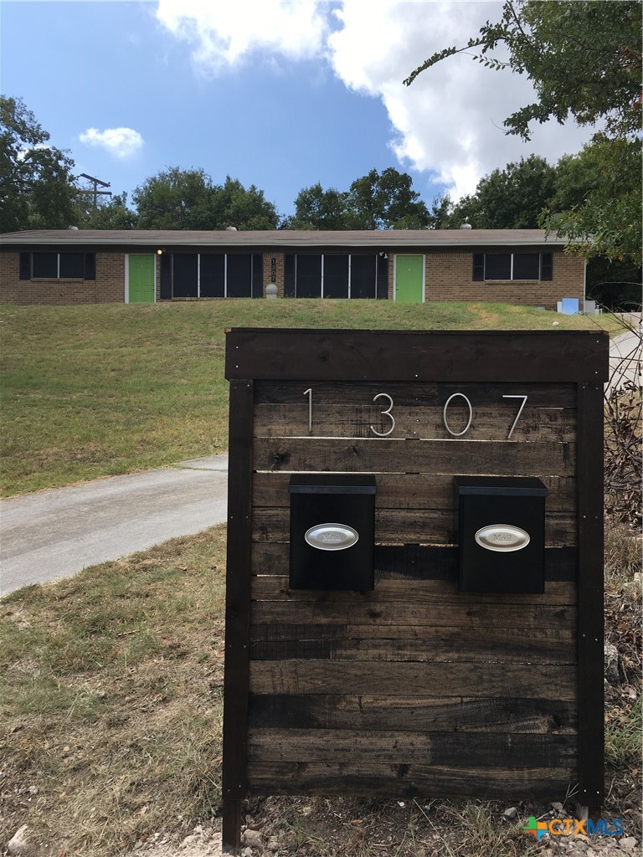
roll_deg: -0.8
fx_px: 718
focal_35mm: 29
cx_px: 322
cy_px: 428
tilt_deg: +0.0
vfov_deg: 61.7
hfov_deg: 48.2
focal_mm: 4.15
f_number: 2.2
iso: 25
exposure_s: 1/1148
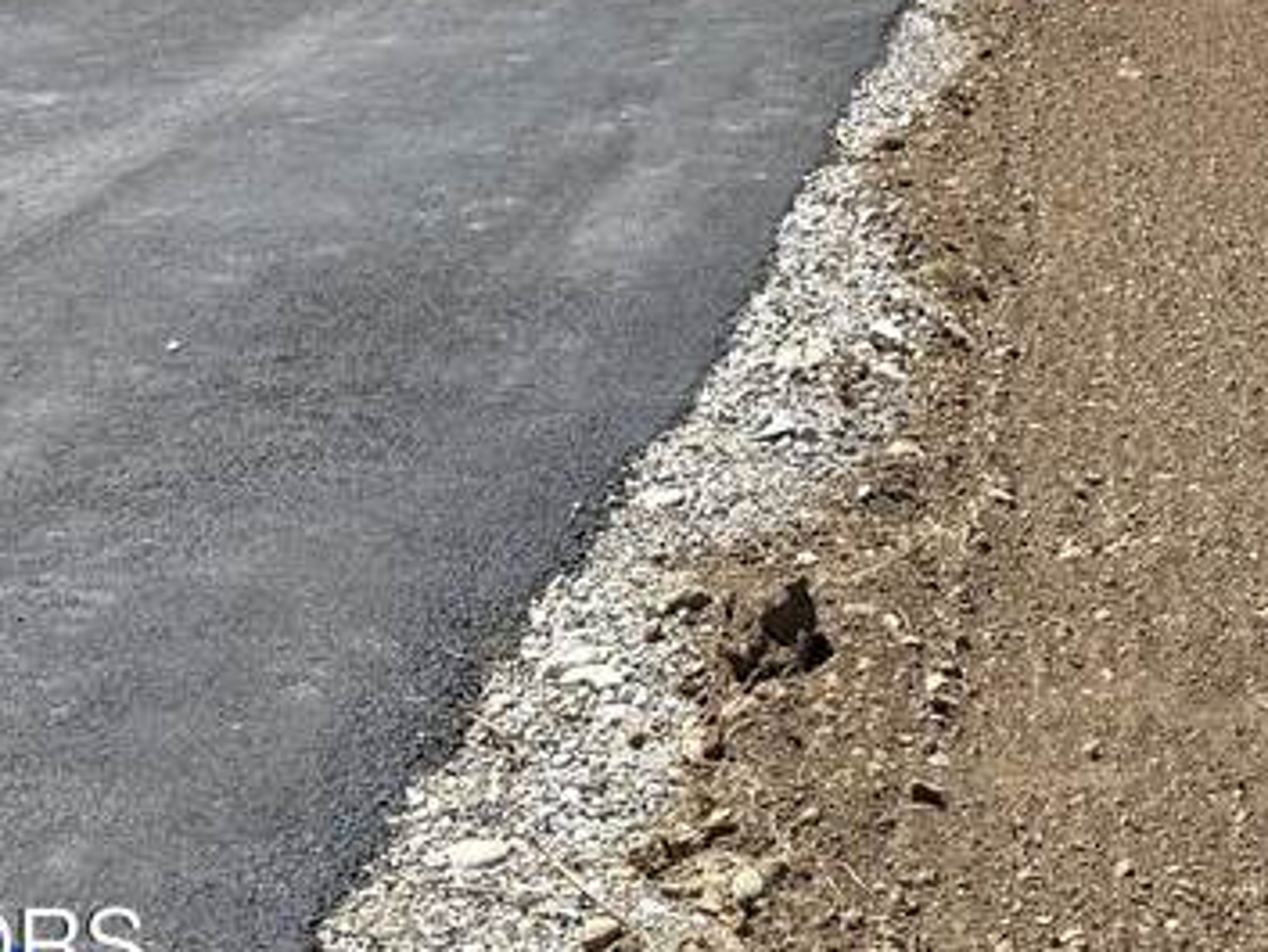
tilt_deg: +2.2
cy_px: -621
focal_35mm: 87
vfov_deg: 15.2
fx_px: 3188
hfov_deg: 22.3
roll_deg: +0.6
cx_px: 966
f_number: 1.78
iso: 80
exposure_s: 1/3425
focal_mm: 6.76
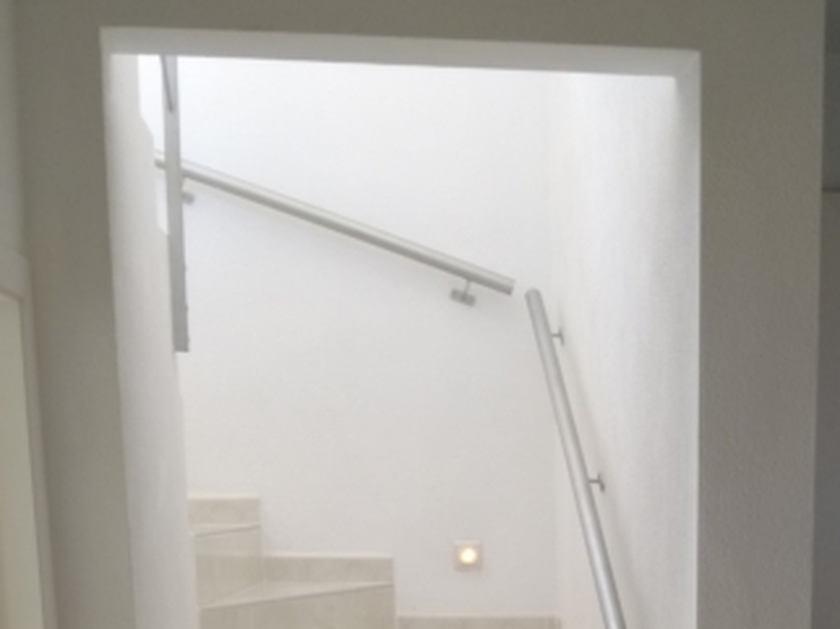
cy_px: 967
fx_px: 1794
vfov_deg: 17.6
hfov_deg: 25.7
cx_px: 712
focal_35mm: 74
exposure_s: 1/30
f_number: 1.8
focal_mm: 4.4
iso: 100
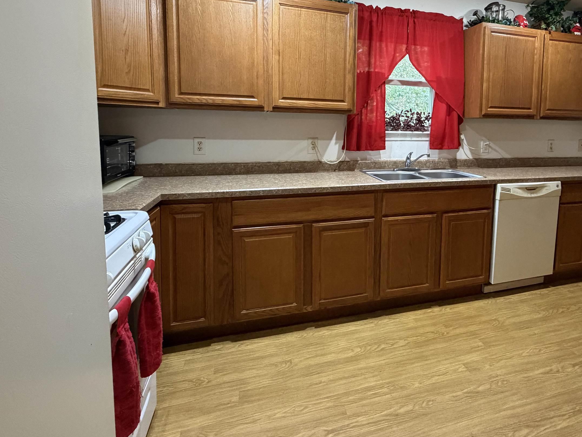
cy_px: 154
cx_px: 364
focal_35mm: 20
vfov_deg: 64.7
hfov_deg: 80.2
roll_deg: -0.8
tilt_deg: -5.7
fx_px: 336
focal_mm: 2.22
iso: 500
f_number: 2.2
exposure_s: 1/60
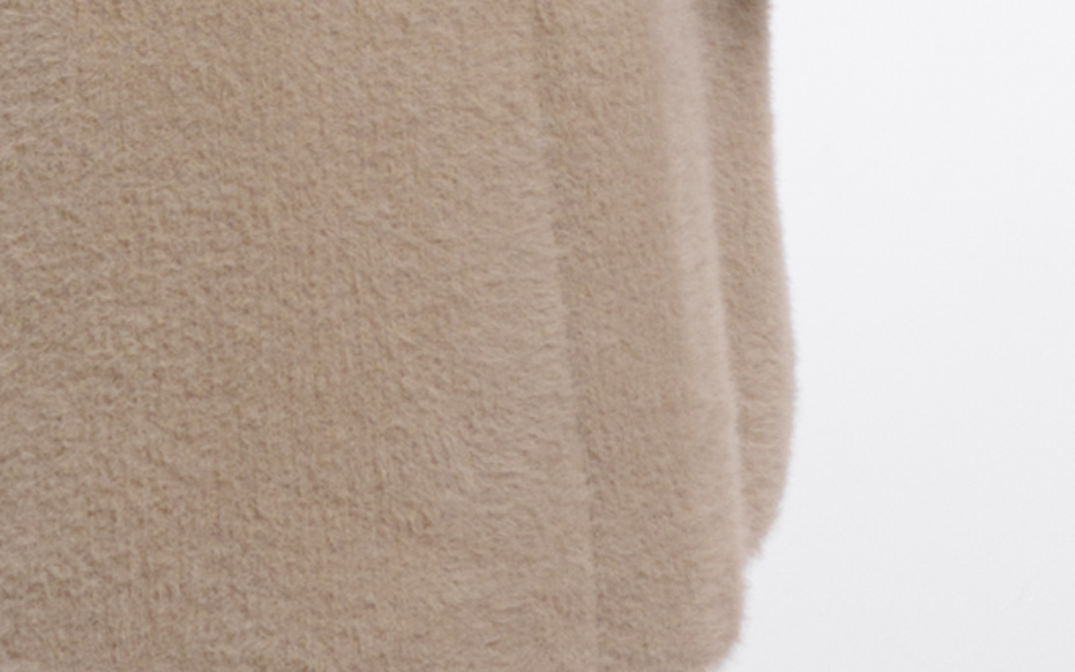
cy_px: -1008
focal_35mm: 402
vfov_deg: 3.2
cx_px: 26
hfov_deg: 5.2
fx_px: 11777
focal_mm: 52
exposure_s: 1/160
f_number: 8
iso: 125
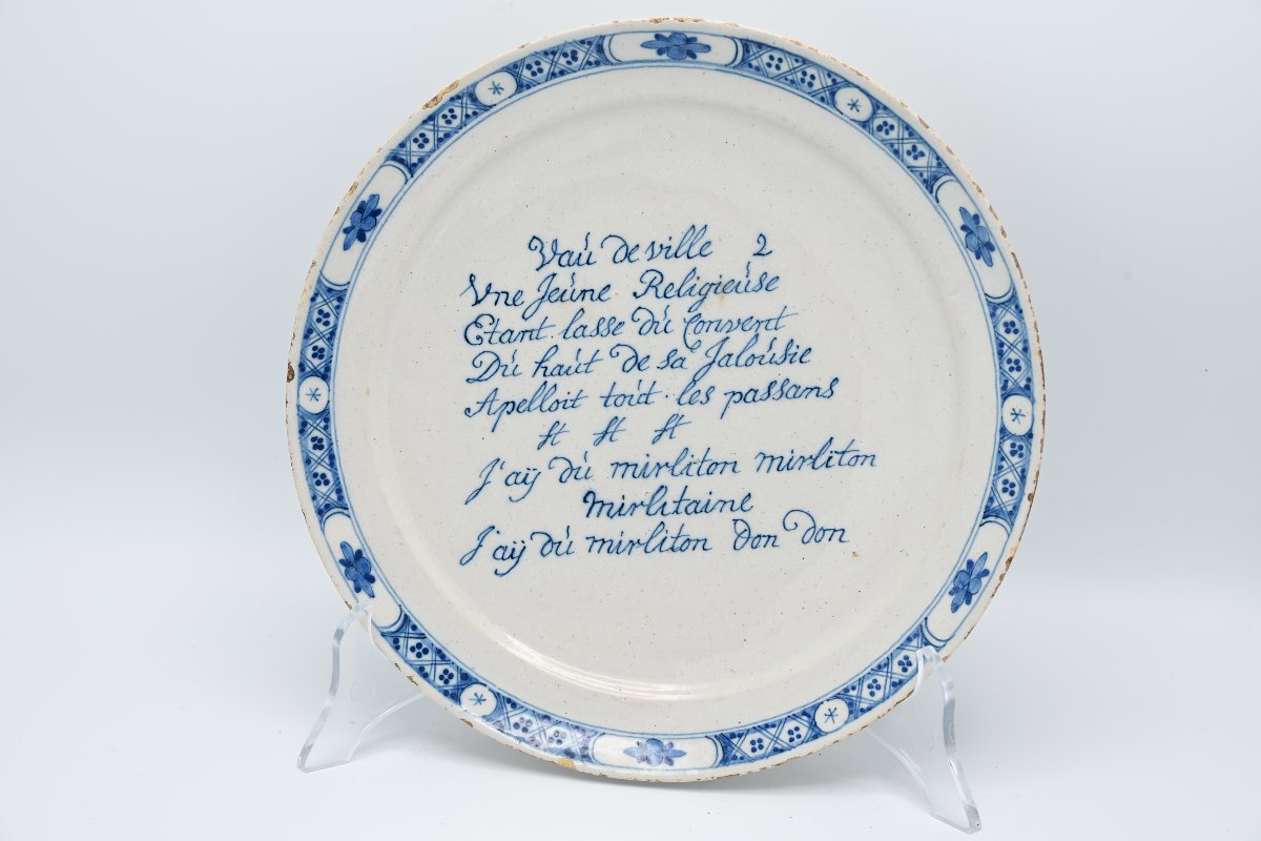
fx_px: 2137
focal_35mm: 61
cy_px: 420
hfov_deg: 32.9
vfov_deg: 22.3
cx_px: 630
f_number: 10
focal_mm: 61
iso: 100
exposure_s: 1/30
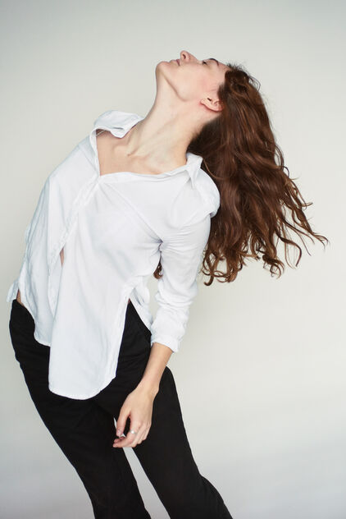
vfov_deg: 38.2
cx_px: 173
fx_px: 749
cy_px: 260
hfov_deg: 26.0
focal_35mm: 52
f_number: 3.2
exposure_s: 1/2500
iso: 3200
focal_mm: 52
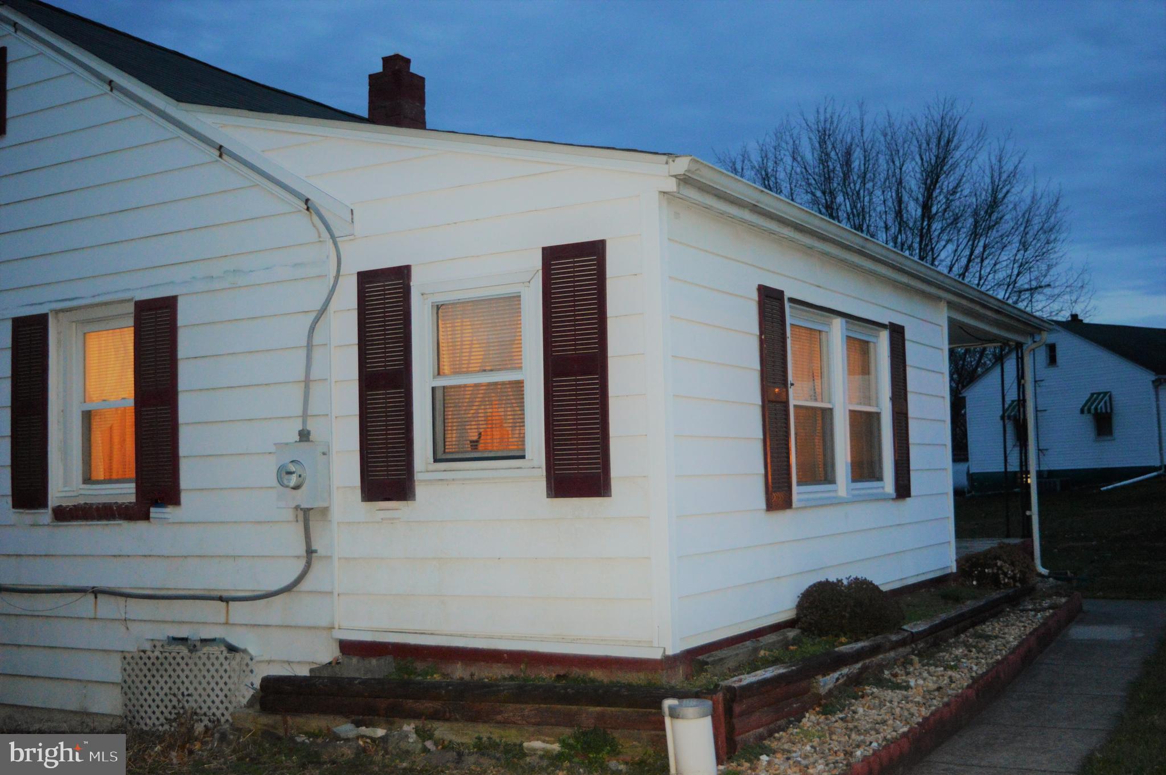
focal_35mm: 40
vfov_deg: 32.9
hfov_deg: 48.0
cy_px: 388
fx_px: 1310
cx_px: 583
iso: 2200
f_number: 4
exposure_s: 1/30
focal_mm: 27
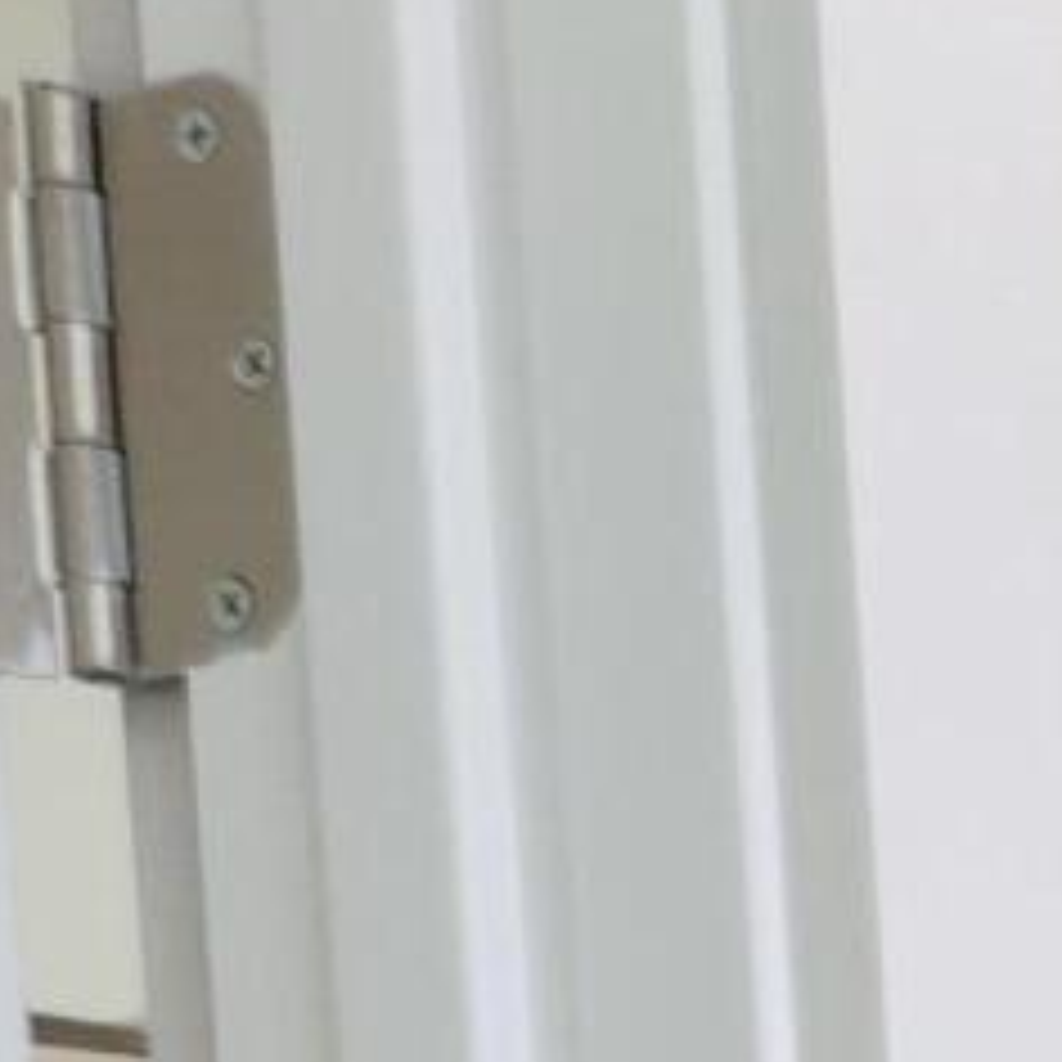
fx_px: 5970
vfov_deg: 8.2
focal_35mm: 172
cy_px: 3438
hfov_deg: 8.6
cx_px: 3105
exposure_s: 1/60
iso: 64
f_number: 1.8
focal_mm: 5.4
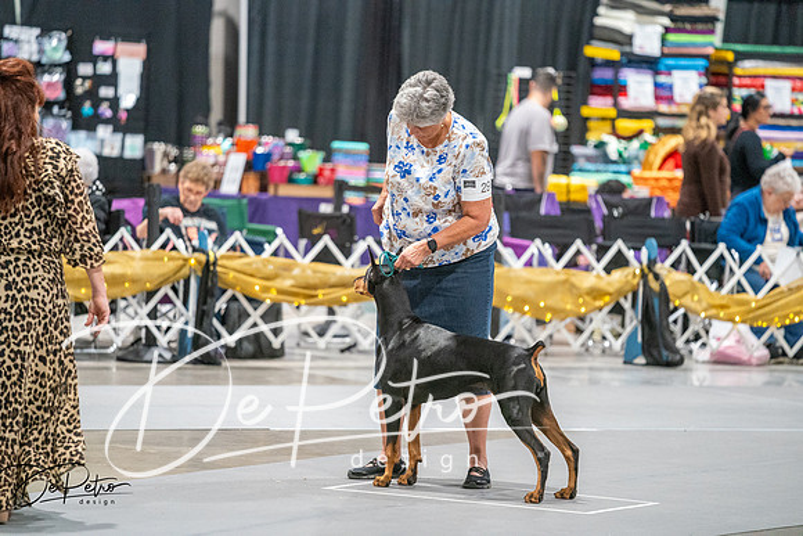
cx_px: 402
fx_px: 4462
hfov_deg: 10.3
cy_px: 268
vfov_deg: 6.9
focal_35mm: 200
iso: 6400
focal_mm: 200
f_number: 2.8
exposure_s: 1/250
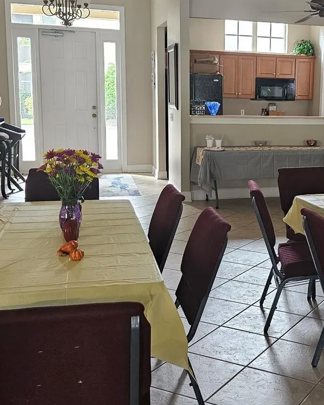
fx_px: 575
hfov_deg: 30.3
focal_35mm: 48
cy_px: 177
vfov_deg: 38.7
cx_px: 281
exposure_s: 1/52
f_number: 1.7
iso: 250
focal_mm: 6.3
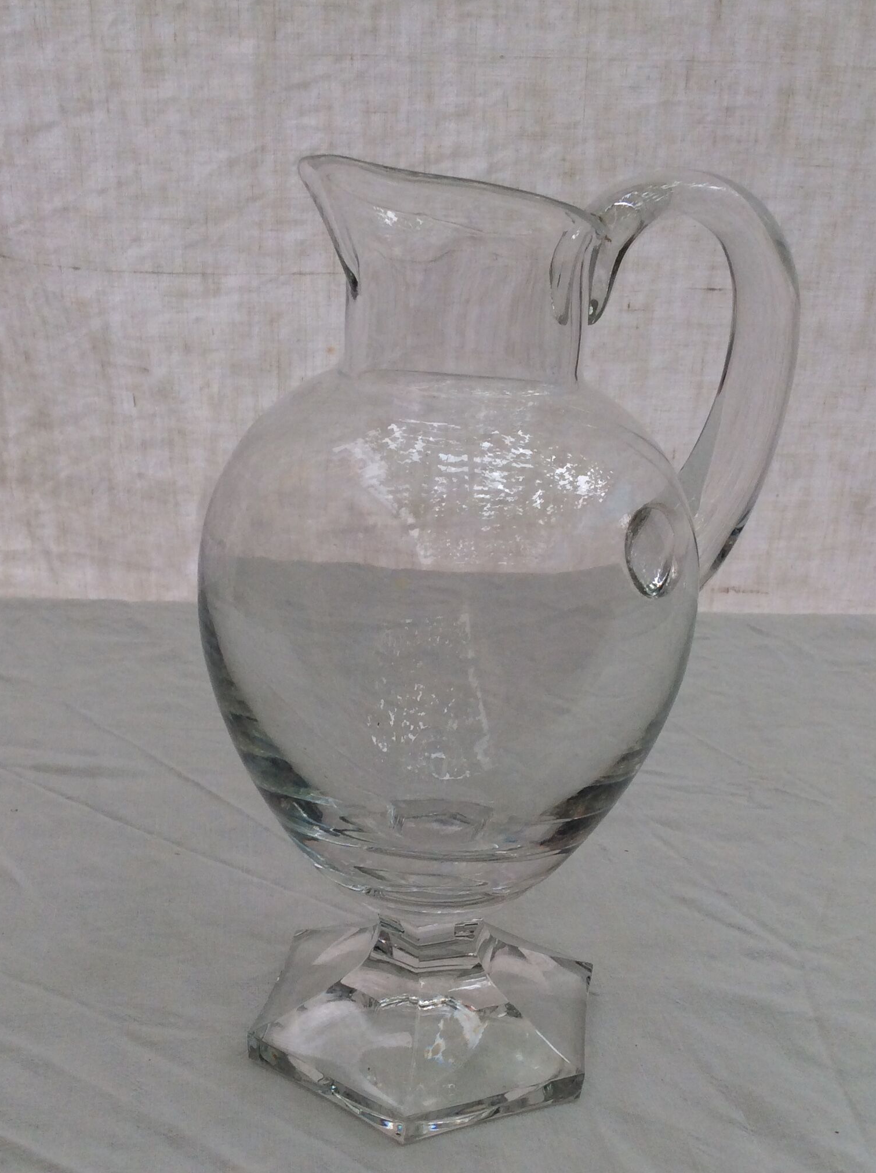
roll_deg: -1.4
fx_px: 1387
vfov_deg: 45.7
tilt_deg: -23.7
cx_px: 446
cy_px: 655
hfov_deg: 35.0
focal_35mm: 41
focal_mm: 3.3
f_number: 2.4
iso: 32
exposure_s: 1/100
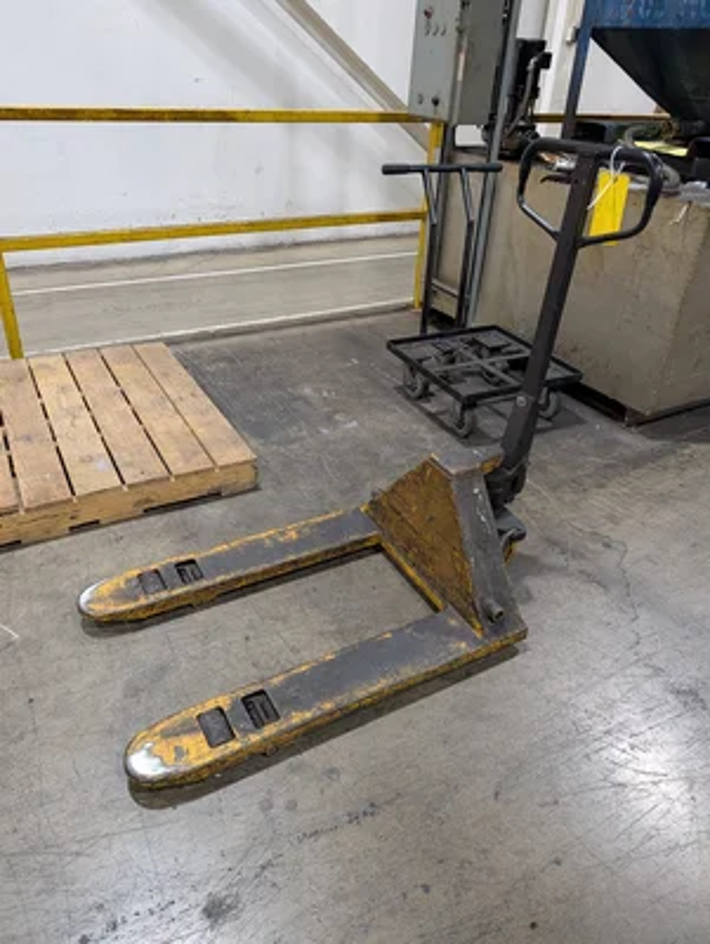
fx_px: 655
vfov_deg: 71.5
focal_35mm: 24
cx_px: 355
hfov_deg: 56.9
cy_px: 472
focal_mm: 6.9
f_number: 1.68
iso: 806
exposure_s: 1/120
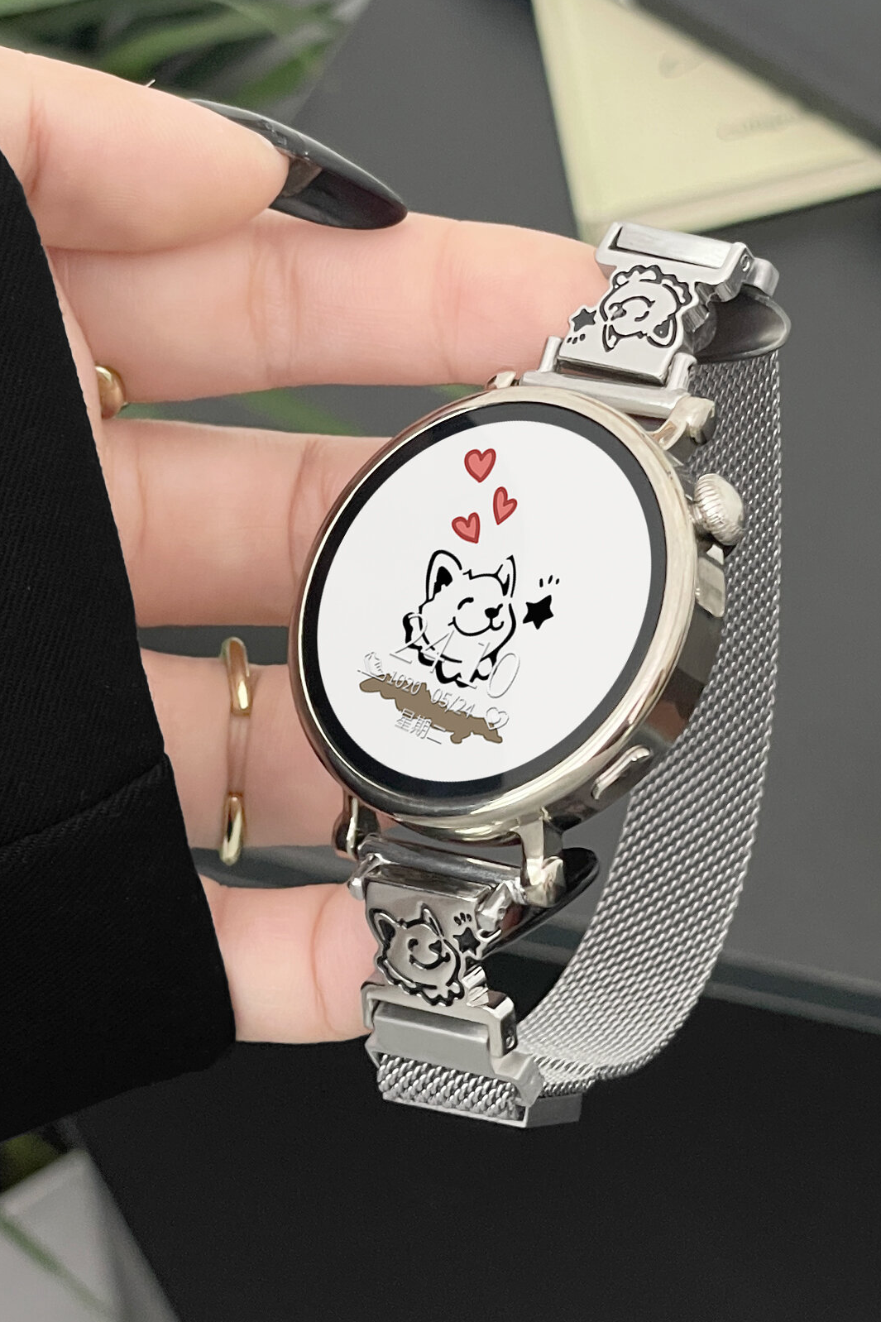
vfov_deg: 31.0
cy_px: 633
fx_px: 2386
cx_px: 527
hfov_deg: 20.9
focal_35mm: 65
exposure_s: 1/100
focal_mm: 6
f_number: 2
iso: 50
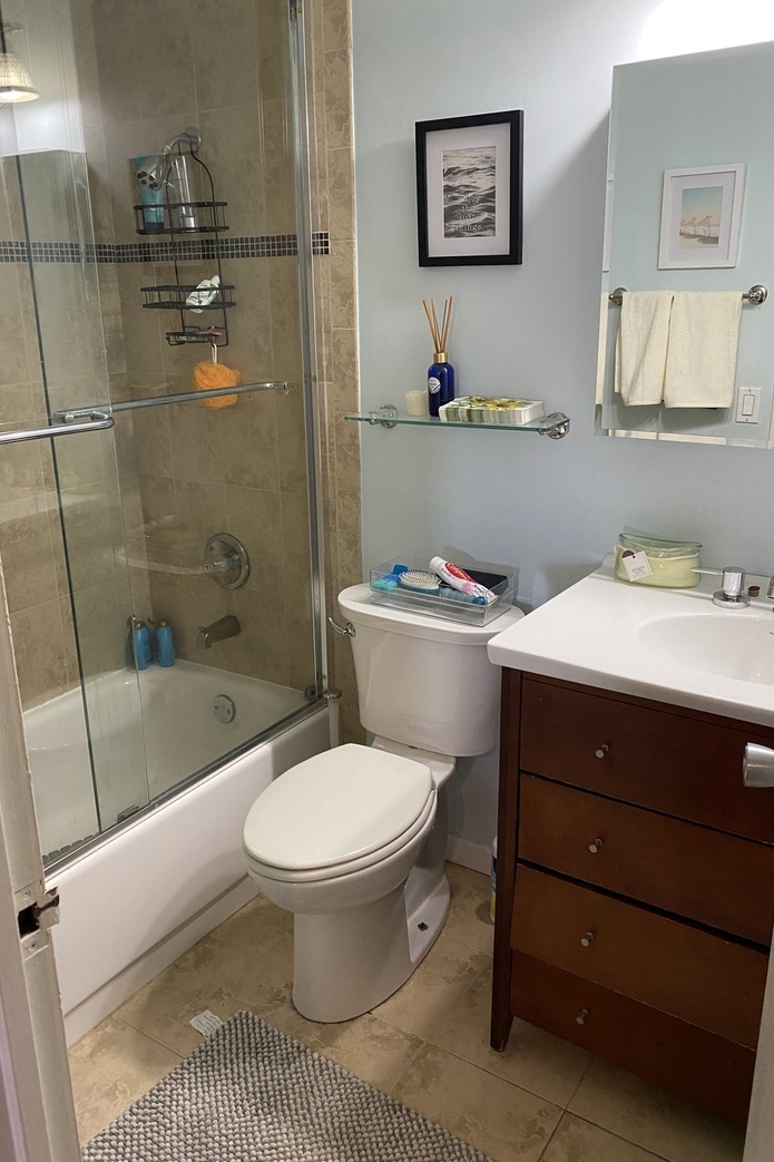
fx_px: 903
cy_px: 586
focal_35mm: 28
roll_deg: +0.5
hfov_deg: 46.4
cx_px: 365
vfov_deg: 65.5
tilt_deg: -16.2
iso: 250
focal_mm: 4.25
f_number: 1.8
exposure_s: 1/60
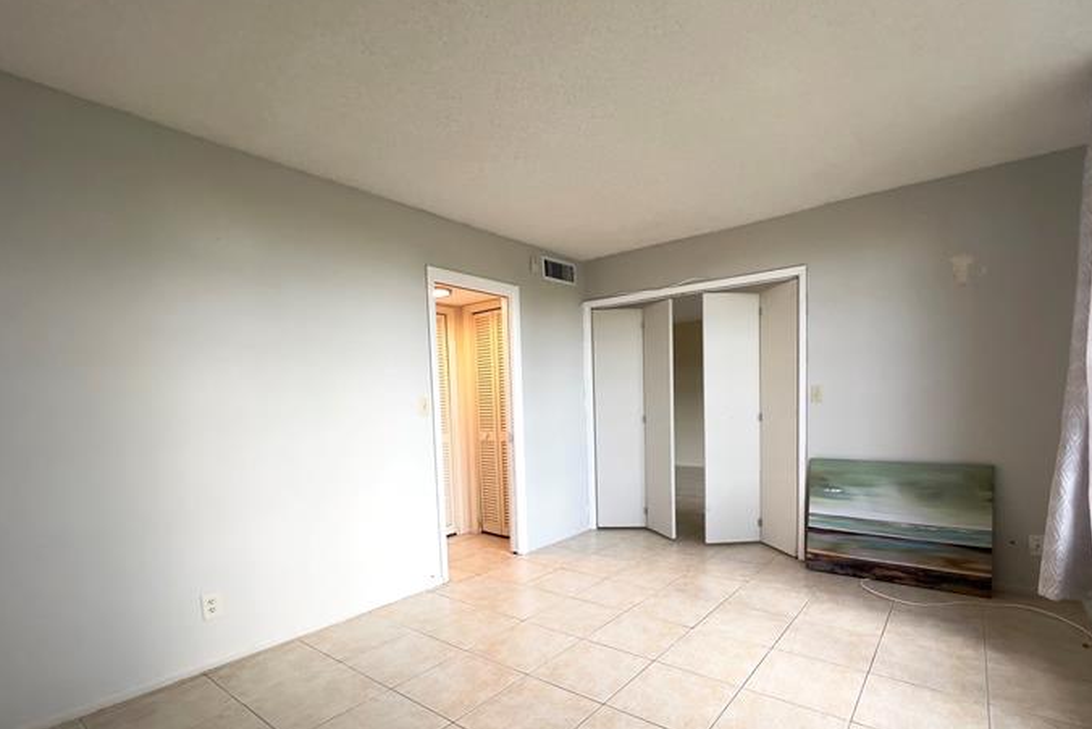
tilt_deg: -3.9
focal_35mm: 16
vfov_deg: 73.0
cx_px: 591
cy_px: 438
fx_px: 485
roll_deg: +1.1
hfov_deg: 96.5
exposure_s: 1/99
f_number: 1.8
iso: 64
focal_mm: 1.57
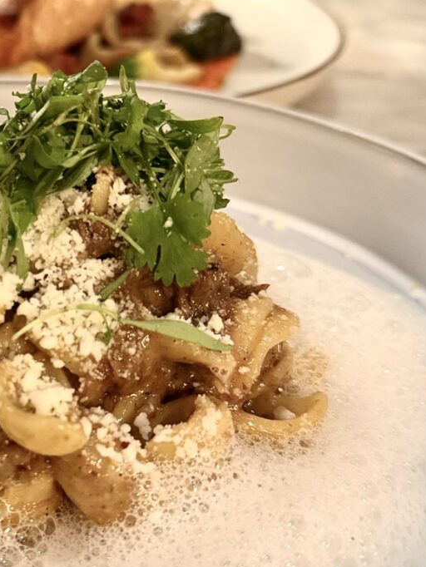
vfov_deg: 48.9
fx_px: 623
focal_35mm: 38
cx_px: 22
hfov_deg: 35.0
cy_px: 257
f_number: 1.78
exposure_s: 1/60
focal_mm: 6.76
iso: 640
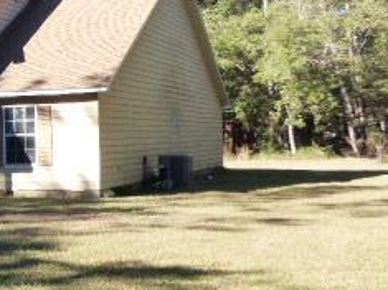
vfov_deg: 18.6
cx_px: -127
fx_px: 885
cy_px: 127
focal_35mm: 79
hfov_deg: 22.0
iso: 200
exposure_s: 1/500
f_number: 3.2
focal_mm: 5.04
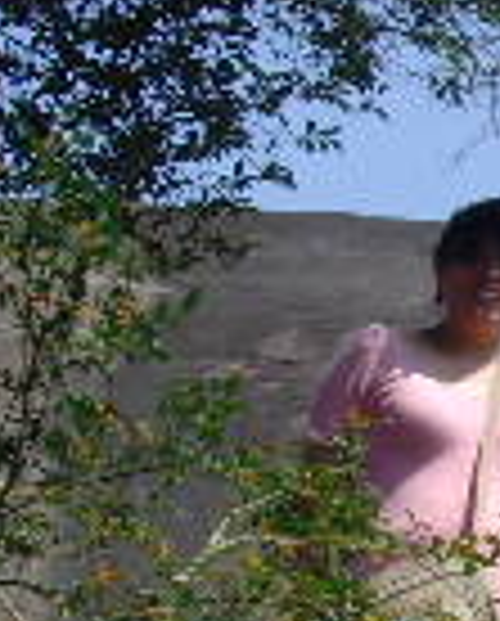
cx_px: 982
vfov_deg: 10.9
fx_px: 3245
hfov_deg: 8.4
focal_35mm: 176
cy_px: 400
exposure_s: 1/250
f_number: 6.3
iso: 80
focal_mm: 6.6
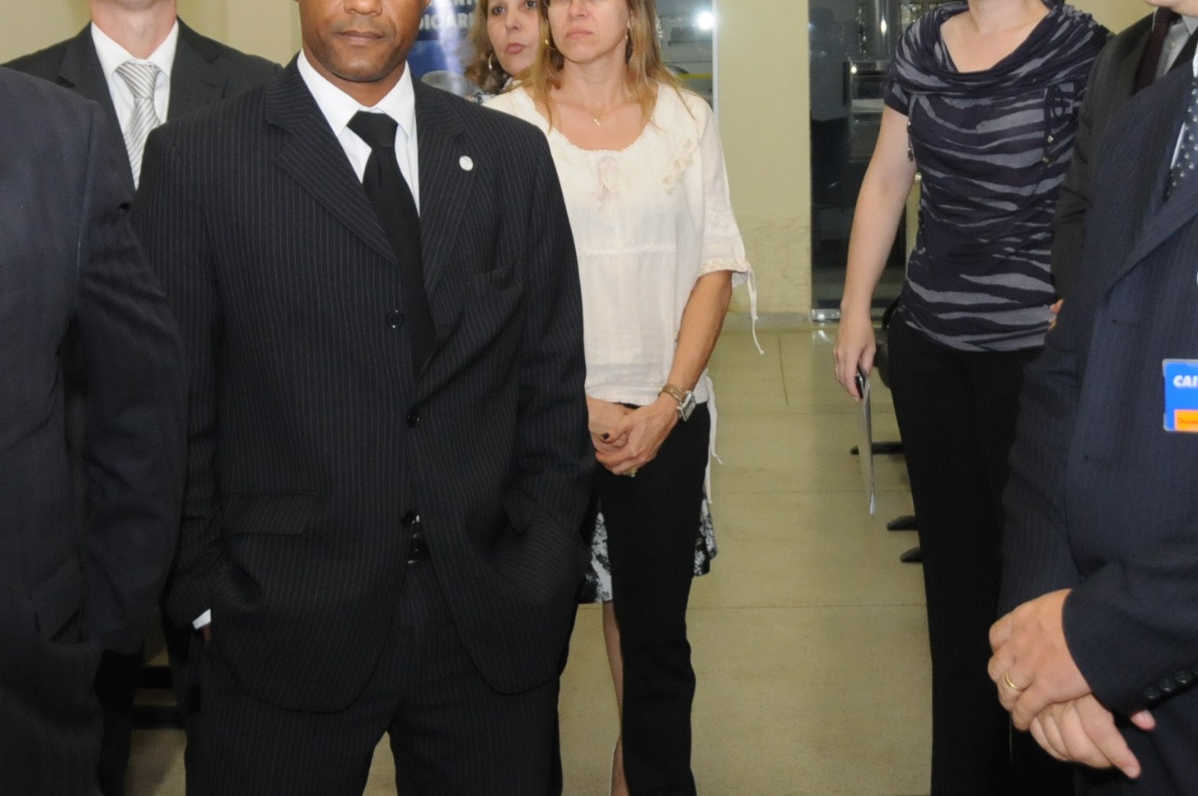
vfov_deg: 18.5
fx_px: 2427
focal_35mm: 73
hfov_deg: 27.7
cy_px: 159
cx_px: 688
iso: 1000
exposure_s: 1/160
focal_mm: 22
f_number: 3.8
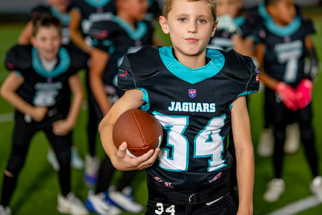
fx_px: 644
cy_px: 76
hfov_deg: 28.0
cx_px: 204
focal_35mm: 72
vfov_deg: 18.9
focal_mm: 50
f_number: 1.2
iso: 100
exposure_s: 1/400
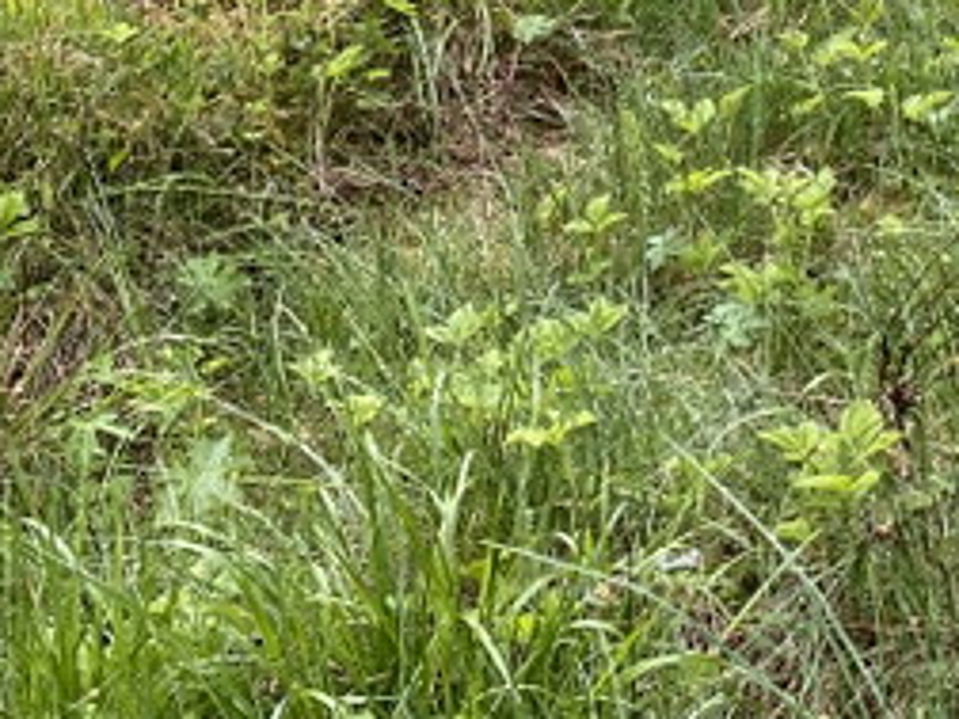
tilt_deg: -9.7
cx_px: 1484
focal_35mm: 99
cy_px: -517
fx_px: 2743
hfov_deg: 17.6
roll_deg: -0.2
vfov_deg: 13.6
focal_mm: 4.25
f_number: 1.8
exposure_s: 1/122
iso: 40
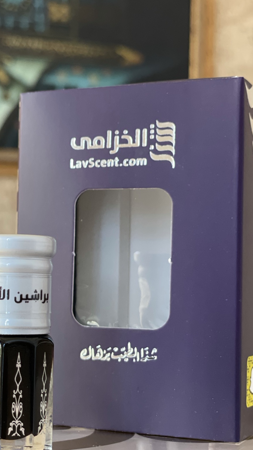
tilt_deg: +4.6
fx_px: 895
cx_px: 62
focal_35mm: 75
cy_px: 220
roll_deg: -2.3
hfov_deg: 16.0
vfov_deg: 28.2
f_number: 2
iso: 200
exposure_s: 1/40
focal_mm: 6
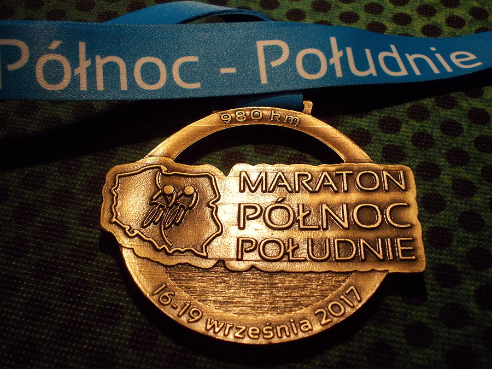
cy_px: 184
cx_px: 246
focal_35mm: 43
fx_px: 611
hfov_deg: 43.9
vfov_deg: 33.6
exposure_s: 1/30
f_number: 3.3
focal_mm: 6.1
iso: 200
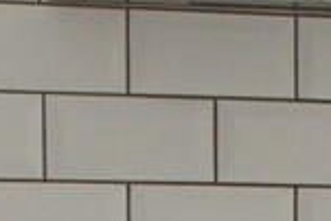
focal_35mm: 203
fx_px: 1868
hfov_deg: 9.7
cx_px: 550
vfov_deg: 6.4
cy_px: 559
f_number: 4.5
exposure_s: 1/200
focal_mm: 20
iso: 1000
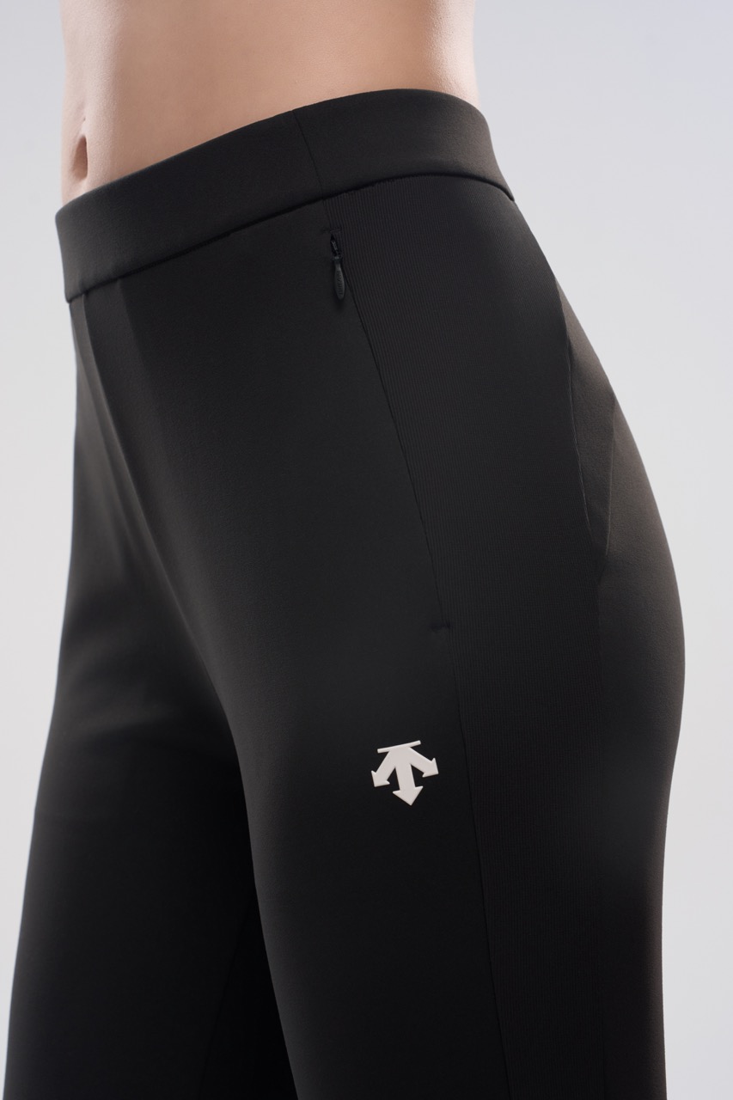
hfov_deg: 22.3
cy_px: 550
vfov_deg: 32.9
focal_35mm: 61
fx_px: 1863
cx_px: 366
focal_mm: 61
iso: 250
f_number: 9
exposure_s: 1/400
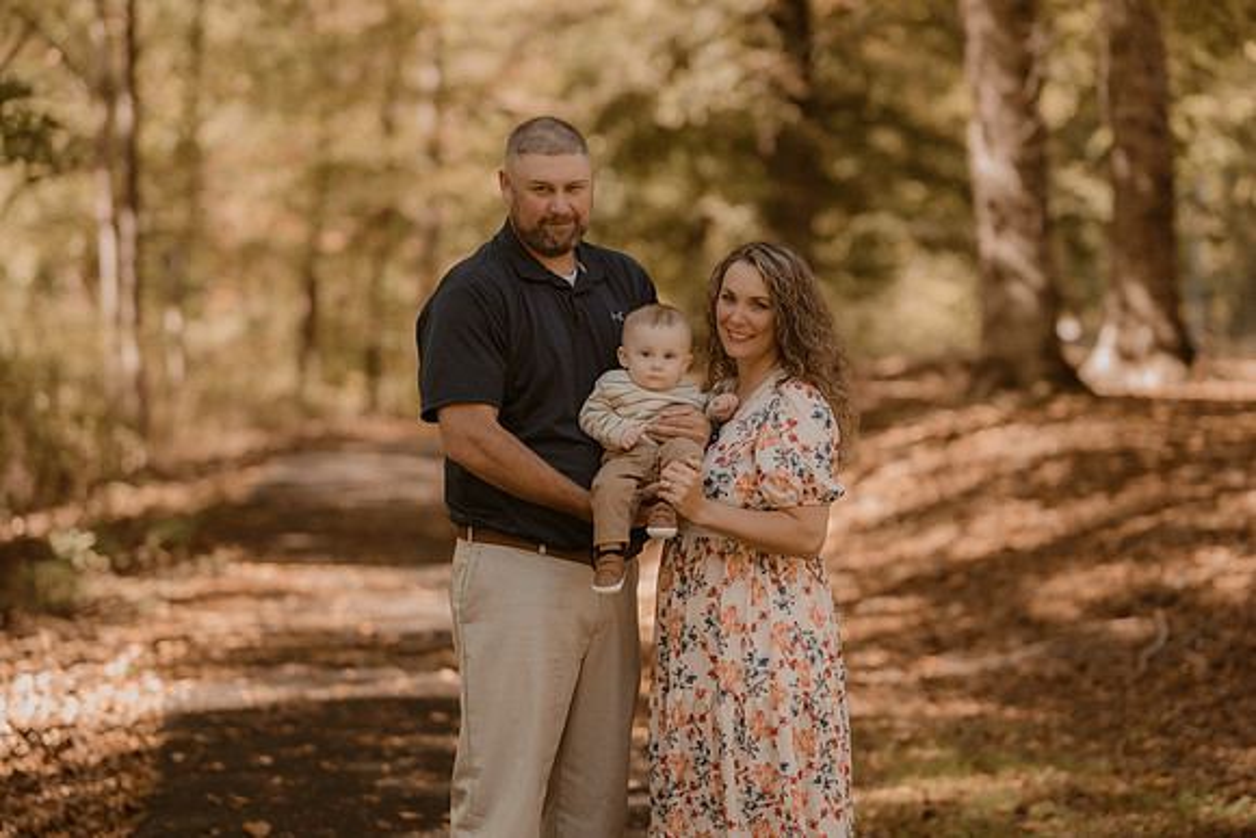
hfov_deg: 23.4
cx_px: 628
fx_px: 3036
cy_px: 419
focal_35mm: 87
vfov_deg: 15.7
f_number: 1.8
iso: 320
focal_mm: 85
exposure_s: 1/800
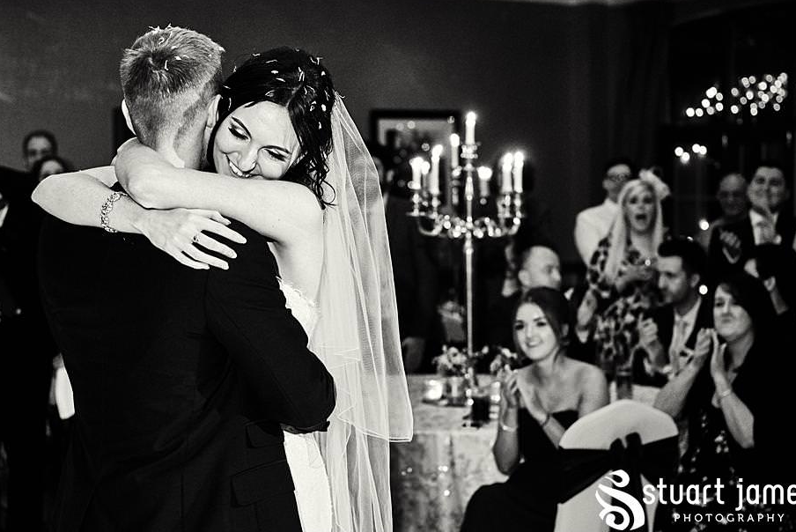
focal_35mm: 83
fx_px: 1836
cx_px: 380
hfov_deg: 24.5
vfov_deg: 16.5
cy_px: 241
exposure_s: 1/125
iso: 3200
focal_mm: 50
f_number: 2.8
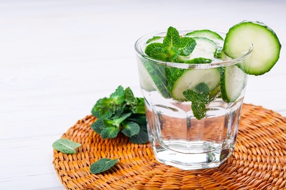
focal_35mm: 82
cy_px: 95
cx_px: 143
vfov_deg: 16.5
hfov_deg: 24.7
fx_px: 654
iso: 200
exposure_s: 1/160
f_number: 10
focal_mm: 55
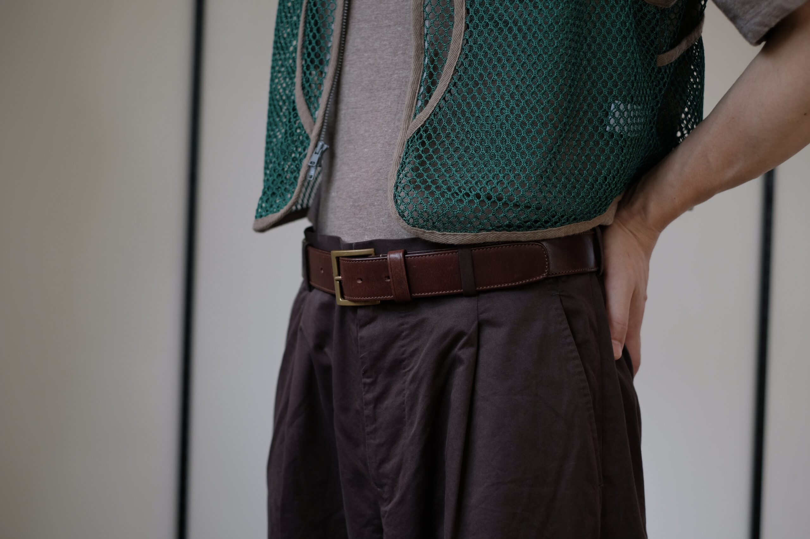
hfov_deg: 37.5
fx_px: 1191
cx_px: 405
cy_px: 270
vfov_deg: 25.5
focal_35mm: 53
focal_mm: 35
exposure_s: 1/400
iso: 200
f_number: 2
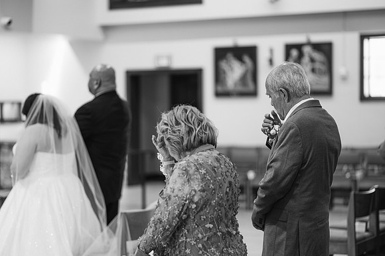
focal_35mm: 85
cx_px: 192
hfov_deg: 23.9
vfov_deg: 16.1
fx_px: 908
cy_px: 128
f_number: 1.8
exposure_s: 1/125
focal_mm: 85
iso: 320
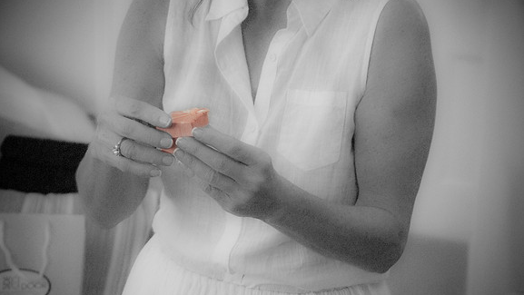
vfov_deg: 12.4
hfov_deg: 21.8
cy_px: 163
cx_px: 262
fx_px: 1362
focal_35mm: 98
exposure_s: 1/100
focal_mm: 62
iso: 1600
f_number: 5.3
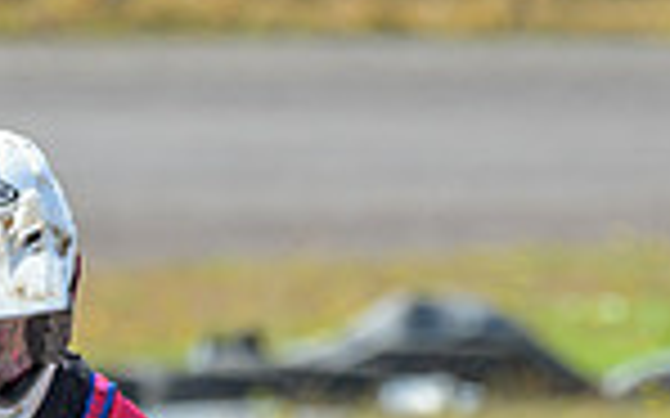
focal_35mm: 1745
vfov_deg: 0.8
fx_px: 31851
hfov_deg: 1.2
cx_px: 216
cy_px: 1113
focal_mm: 200
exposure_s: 1/500
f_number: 4
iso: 64
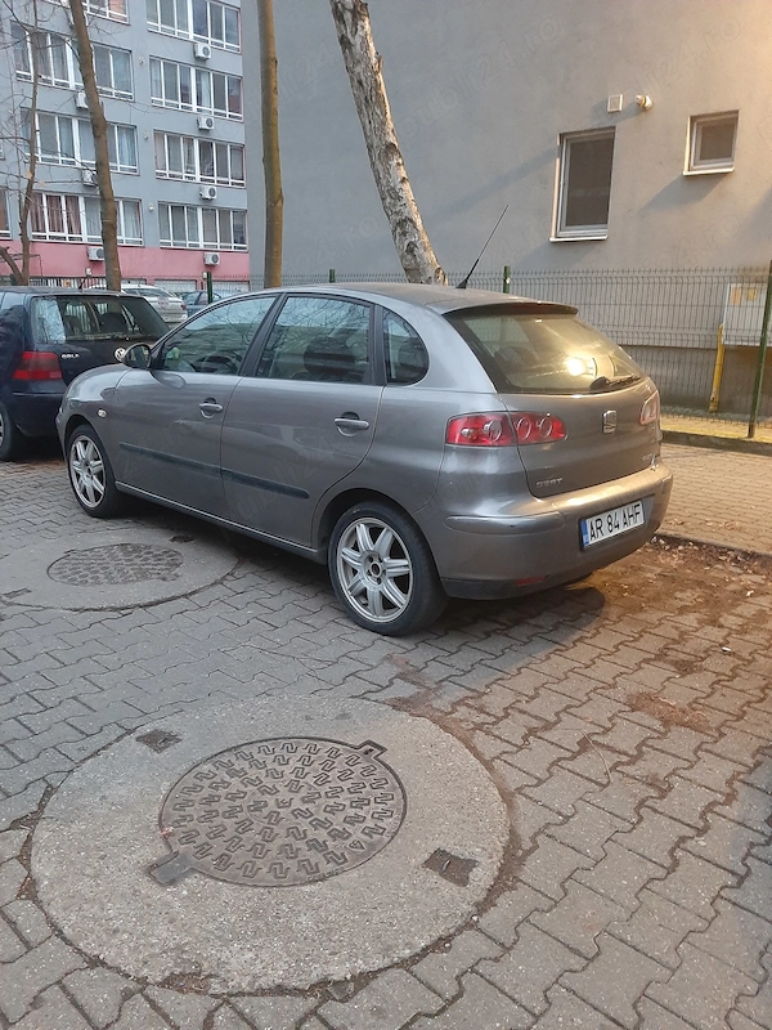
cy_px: 515
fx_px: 773
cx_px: 386
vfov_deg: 67.3
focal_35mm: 26
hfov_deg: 53.1
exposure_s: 1/25
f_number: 1.7
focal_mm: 3.93
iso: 400
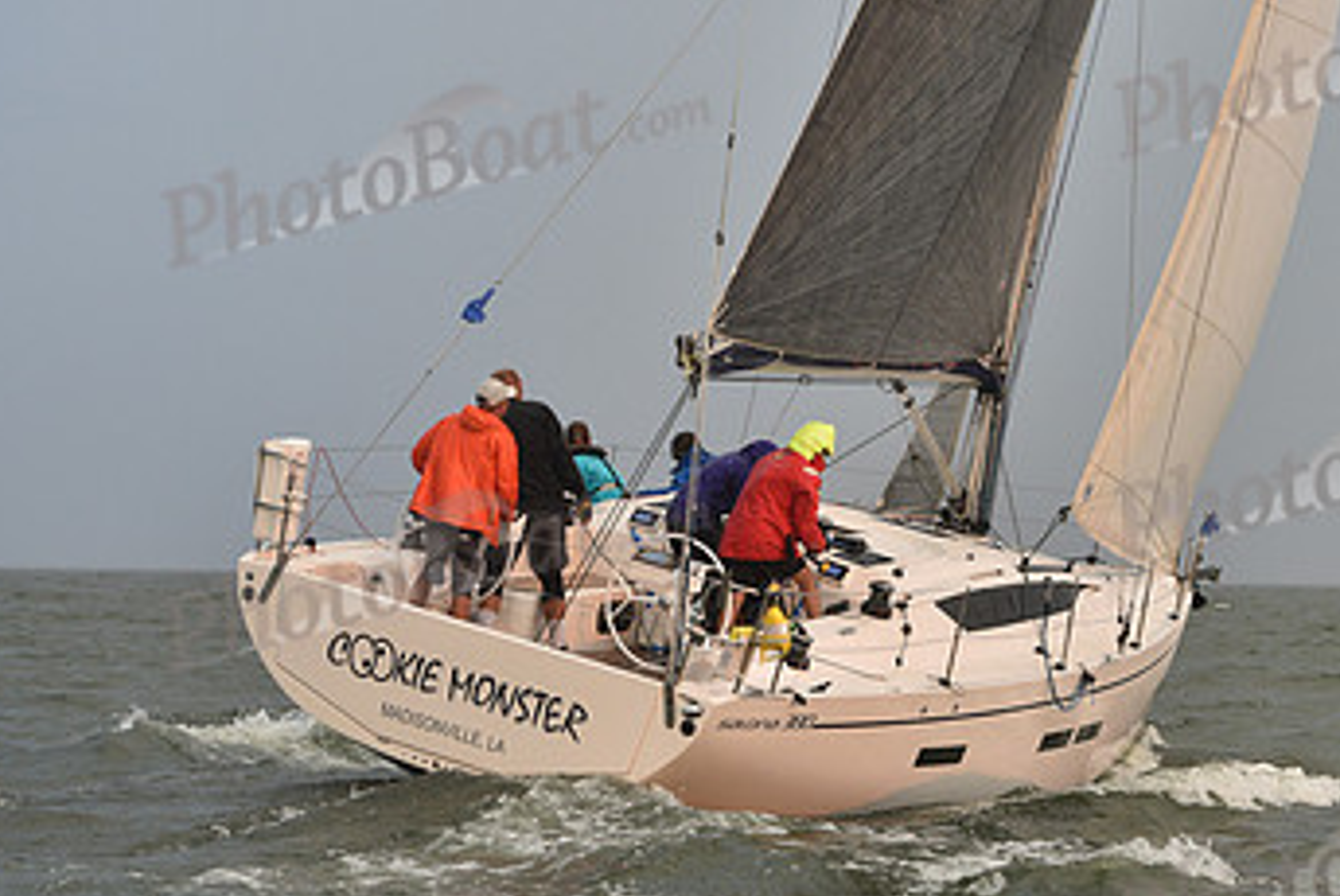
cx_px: 915
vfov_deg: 11.6
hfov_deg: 17.3
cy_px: 314
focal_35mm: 118
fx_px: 4396
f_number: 3.5
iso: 400
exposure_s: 1/500
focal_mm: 70
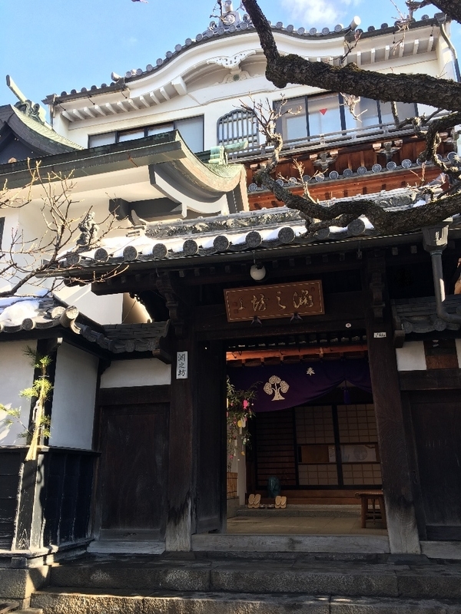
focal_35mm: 29
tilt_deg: +19.3
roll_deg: +1.2
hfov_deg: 48.2
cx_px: 230
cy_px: 307
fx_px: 515
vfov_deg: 61.7
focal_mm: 4.15
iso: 25
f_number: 2.2
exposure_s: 1/191
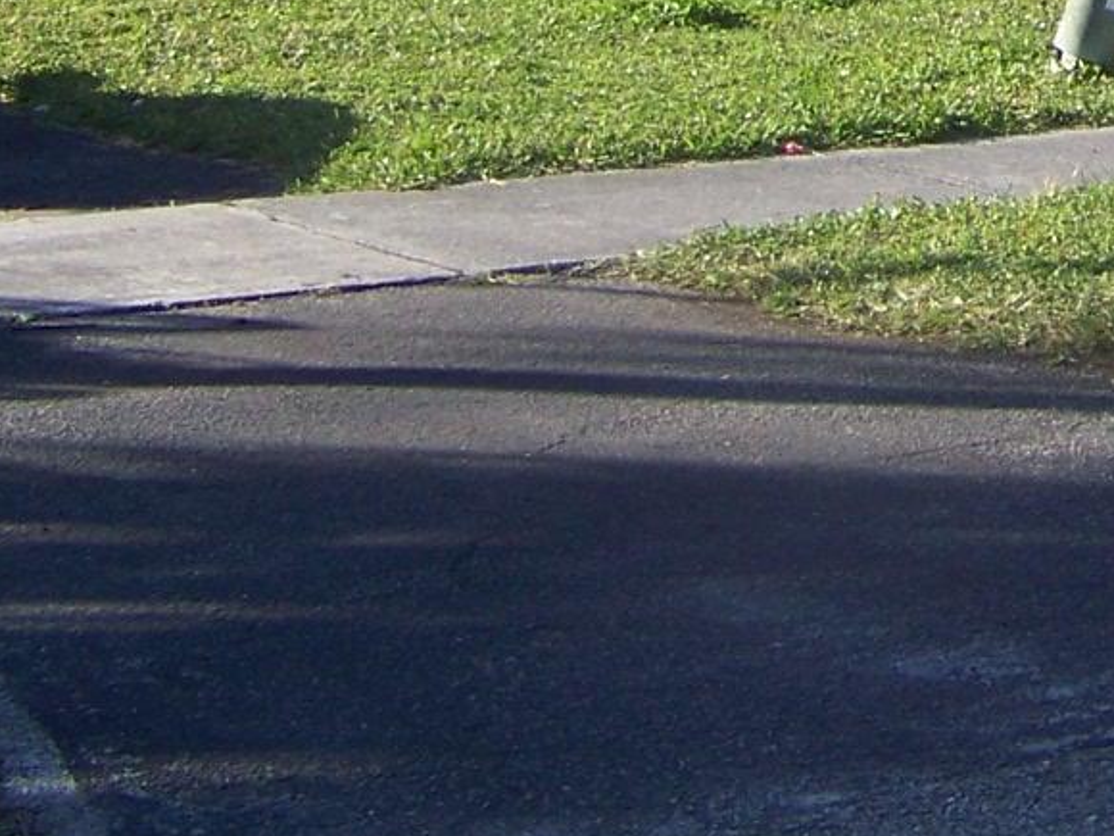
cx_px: 1642
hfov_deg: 11.0
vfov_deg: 8.3
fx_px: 5567
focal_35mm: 173
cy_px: -623
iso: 64
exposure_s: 1/500
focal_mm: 7.6
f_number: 2.8
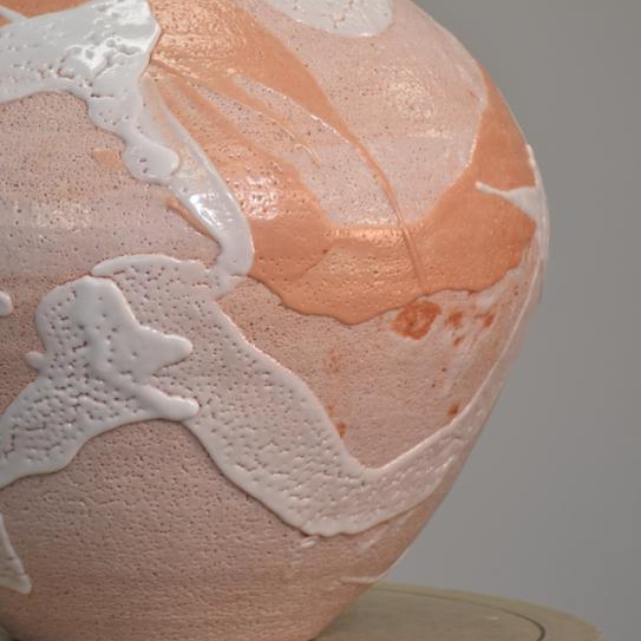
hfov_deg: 7.2
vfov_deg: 7.2
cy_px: 296
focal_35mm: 242
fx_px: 5067
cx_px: 187
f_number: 5.3
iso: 400
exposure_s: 1/50
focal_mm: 95
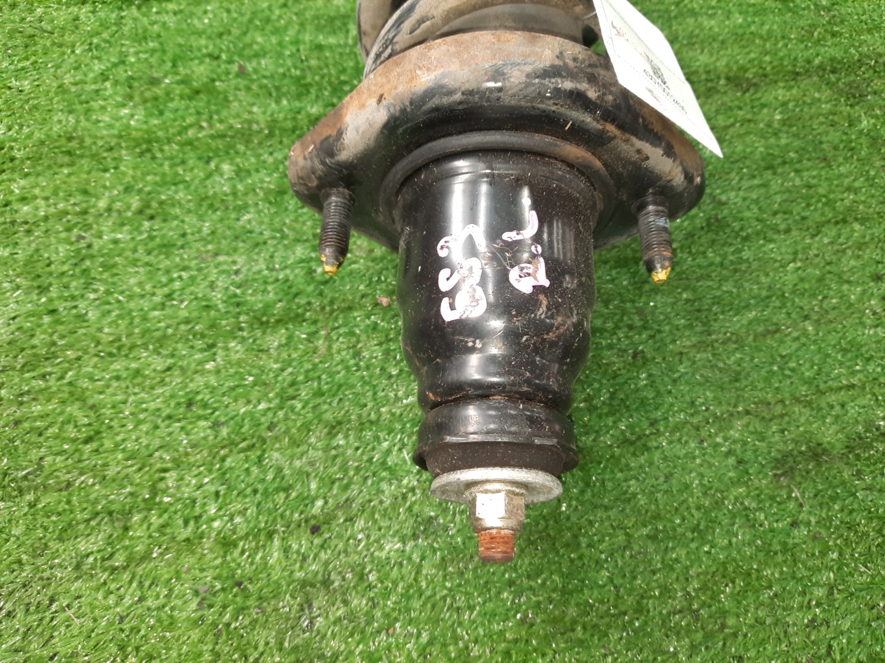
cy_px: 332
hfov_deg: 69.4
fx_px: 639
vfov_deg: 54.9
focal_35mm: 25
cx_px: 442
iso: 263
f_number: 2
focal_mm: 4.6
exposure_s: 1/50
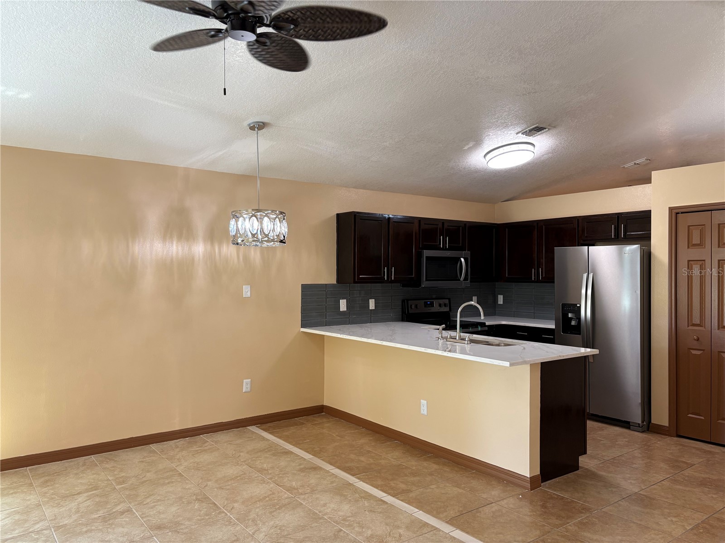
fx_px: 545
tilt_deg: -0.7
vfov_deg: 53.1
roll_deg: +0.5
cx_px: 362
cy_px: 272
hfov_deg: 67.3
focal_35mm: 26
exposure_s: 1/120
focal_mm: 5.96
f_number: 1.6
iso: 125
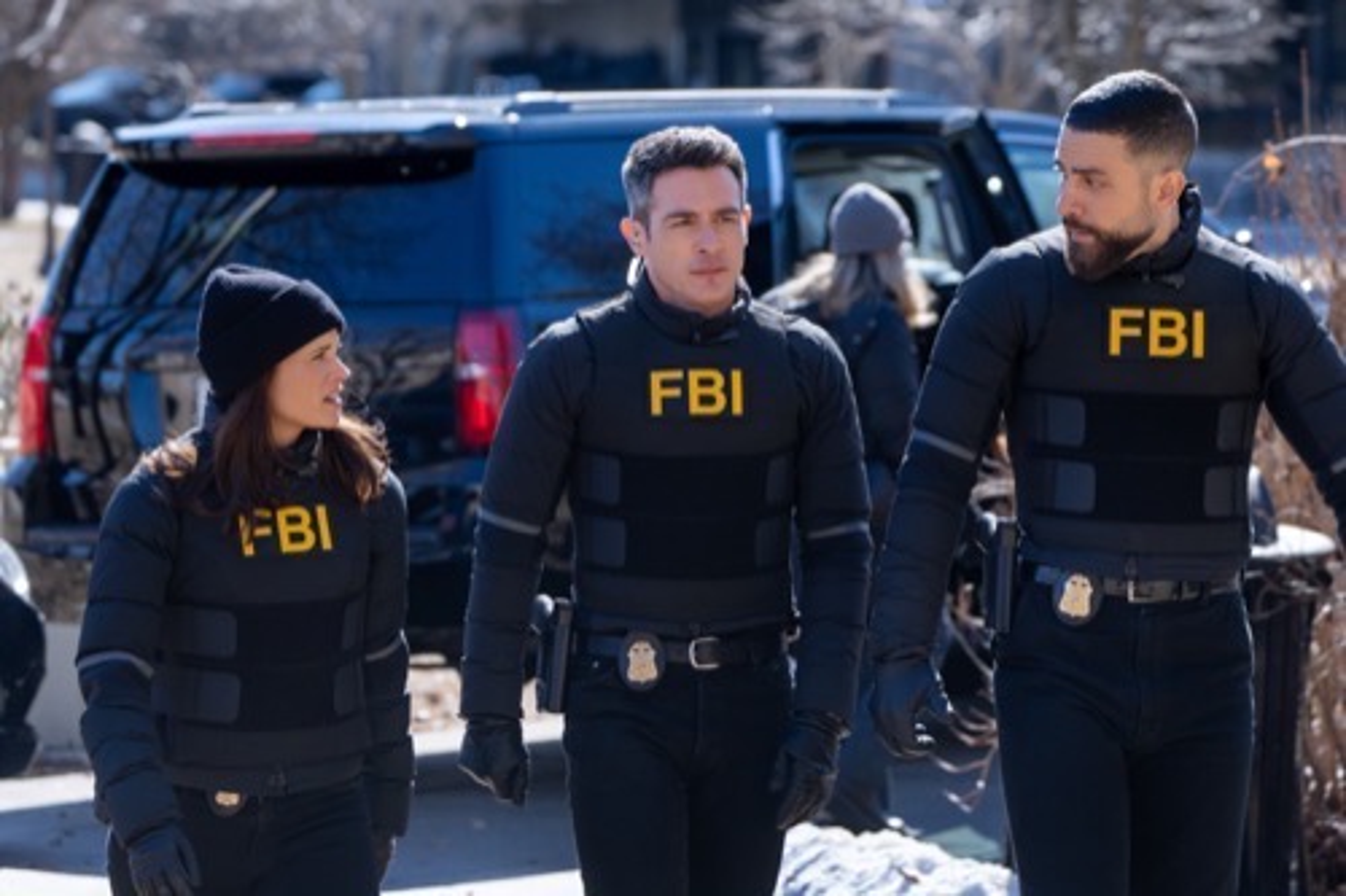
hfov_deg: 10.3
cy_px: 448
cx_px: 673
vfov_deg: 6.9
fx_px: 7475
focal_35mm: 200
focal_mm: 200
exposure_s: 1/320
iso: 200
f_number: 6.3
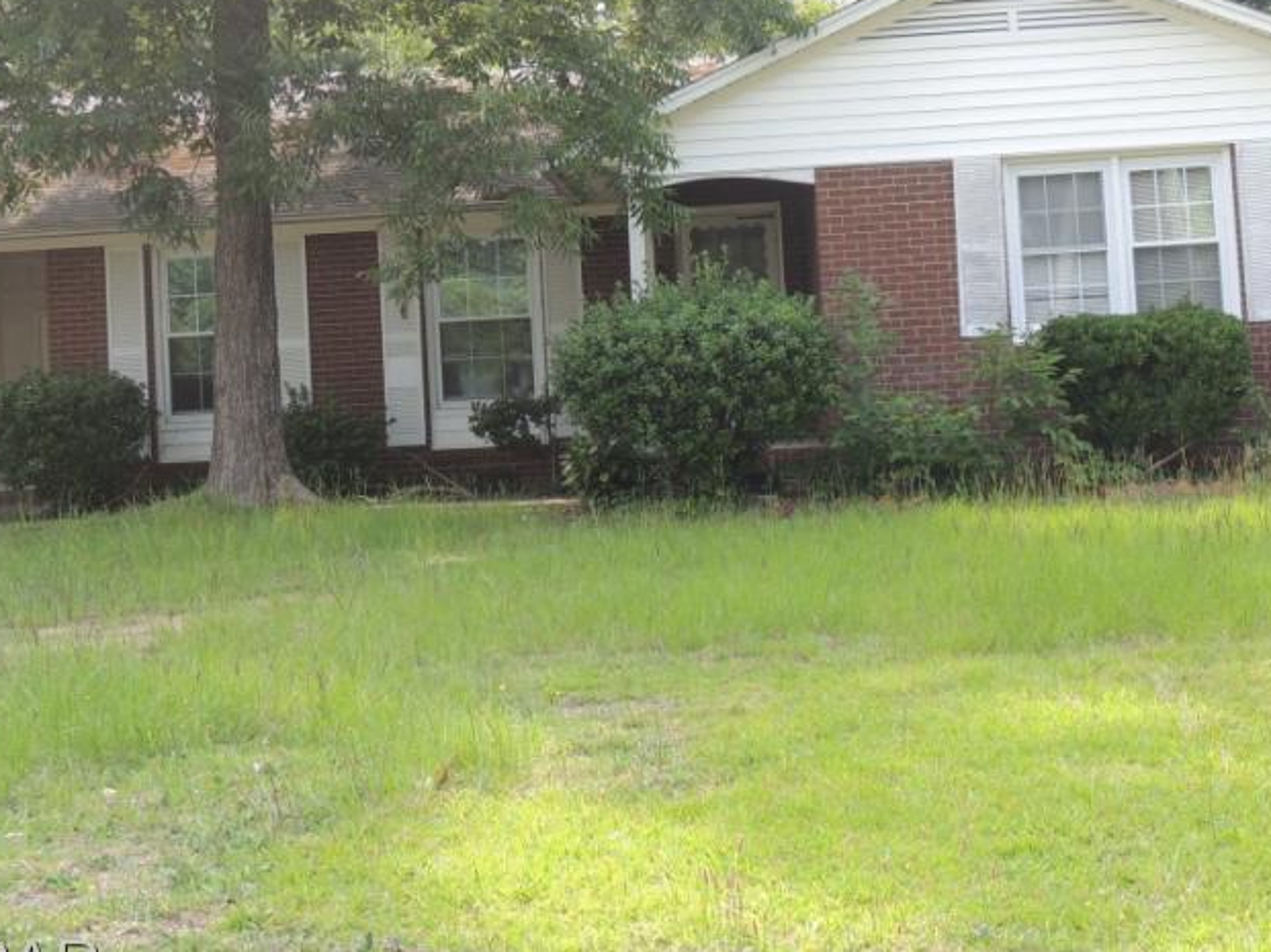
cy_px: 233
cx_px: 598
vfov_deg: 22.0
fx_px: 2422
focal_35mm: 66
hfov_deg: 29.4
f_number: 3.3
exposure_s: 1/200
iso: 100
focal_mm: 7.1
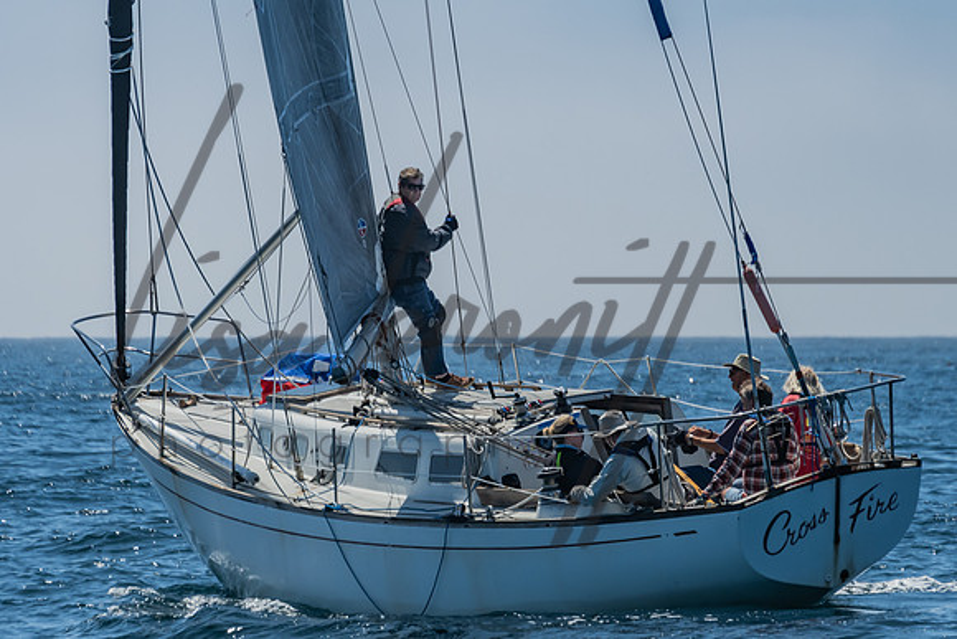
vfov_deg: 3.8
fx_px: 9713
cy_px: 296
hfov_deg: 5.6
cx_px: 421
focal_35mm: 365
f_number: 6.3
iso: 160
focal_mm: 180
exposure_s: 1/640
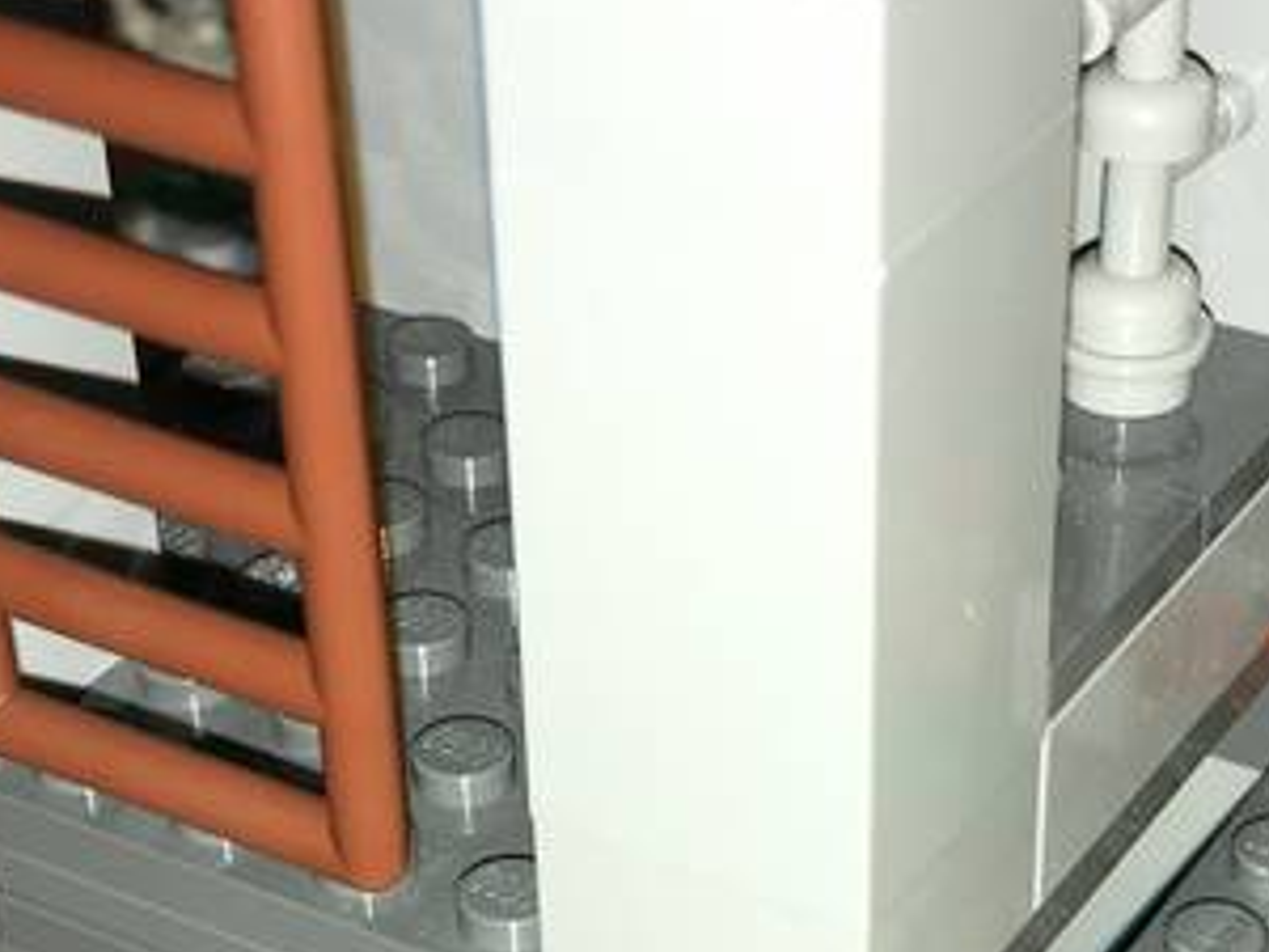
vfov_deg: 16.6
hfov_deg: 22.4
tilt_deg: -37.9
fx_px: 3189
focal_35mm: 87
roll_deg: -1.3
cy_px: 937
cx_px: 833
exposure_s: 1/74
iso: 25
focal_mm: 4.15
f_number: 2.2
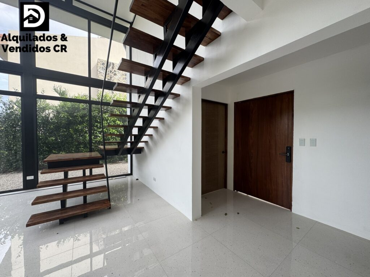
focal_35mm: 14
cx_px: 185
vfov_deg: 85.7
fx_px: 150
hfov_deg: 102.1
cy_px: 138
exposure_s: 1/111
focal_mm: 2.22
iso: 40
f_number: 2.2
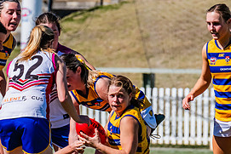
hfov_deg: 1.9
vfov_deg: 1.3
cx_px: 34
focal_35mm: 1077
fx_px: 6914
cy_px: 136
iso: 800
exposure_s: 1/1600
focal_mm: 420
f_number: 13
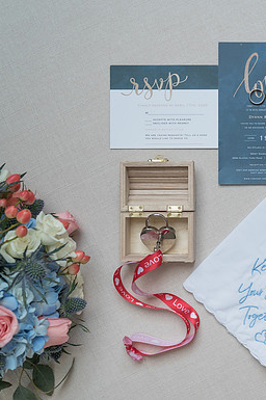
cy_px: 200
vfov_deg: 36.9
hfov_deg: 23.8
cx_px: 274
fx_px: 600
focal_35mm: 54
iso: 640
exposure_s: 1/200
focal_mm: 35
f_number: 4
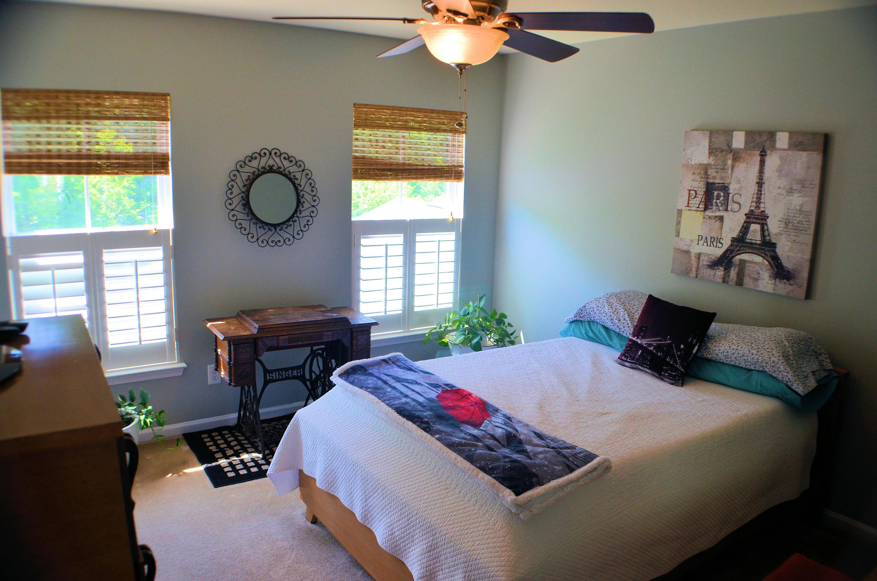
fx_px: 802
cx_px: 438
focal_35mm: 33
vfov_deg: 39.8
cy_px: 290
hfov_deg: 57.3
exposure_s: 1/125
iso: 400
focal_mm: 22
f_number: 5.6
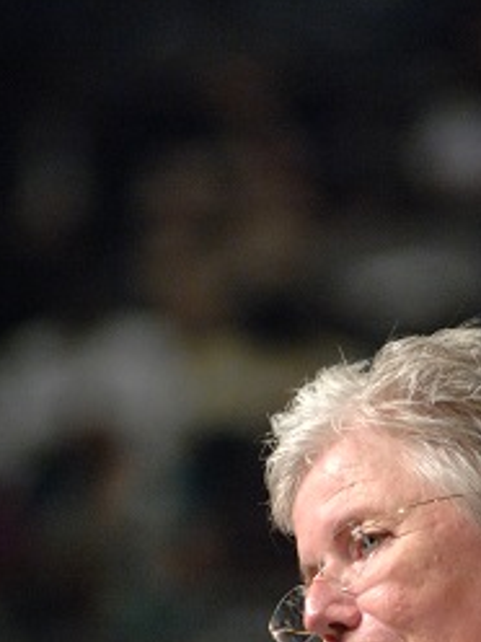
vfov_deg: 3.4
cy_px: 634
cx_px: 388
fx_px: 10764
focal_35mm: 581
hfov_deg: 2.6
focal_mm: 200
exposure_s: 1/200
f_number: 3.2
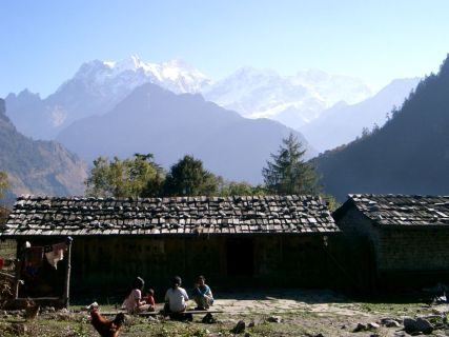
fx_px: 571
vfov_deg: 32.9
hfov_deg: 43.0
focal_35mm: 44
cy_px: 168
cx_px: 224
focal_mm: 9.2
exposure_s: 1/400
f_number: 5
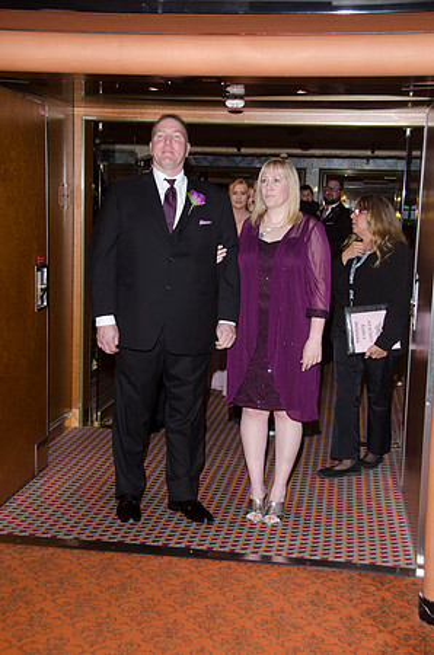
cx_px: 217
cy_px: 328
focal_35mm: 51
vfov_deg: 39.0
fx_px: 926
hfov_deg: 26.4
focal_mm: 34
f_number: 5.6
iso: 400
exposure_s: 1/60
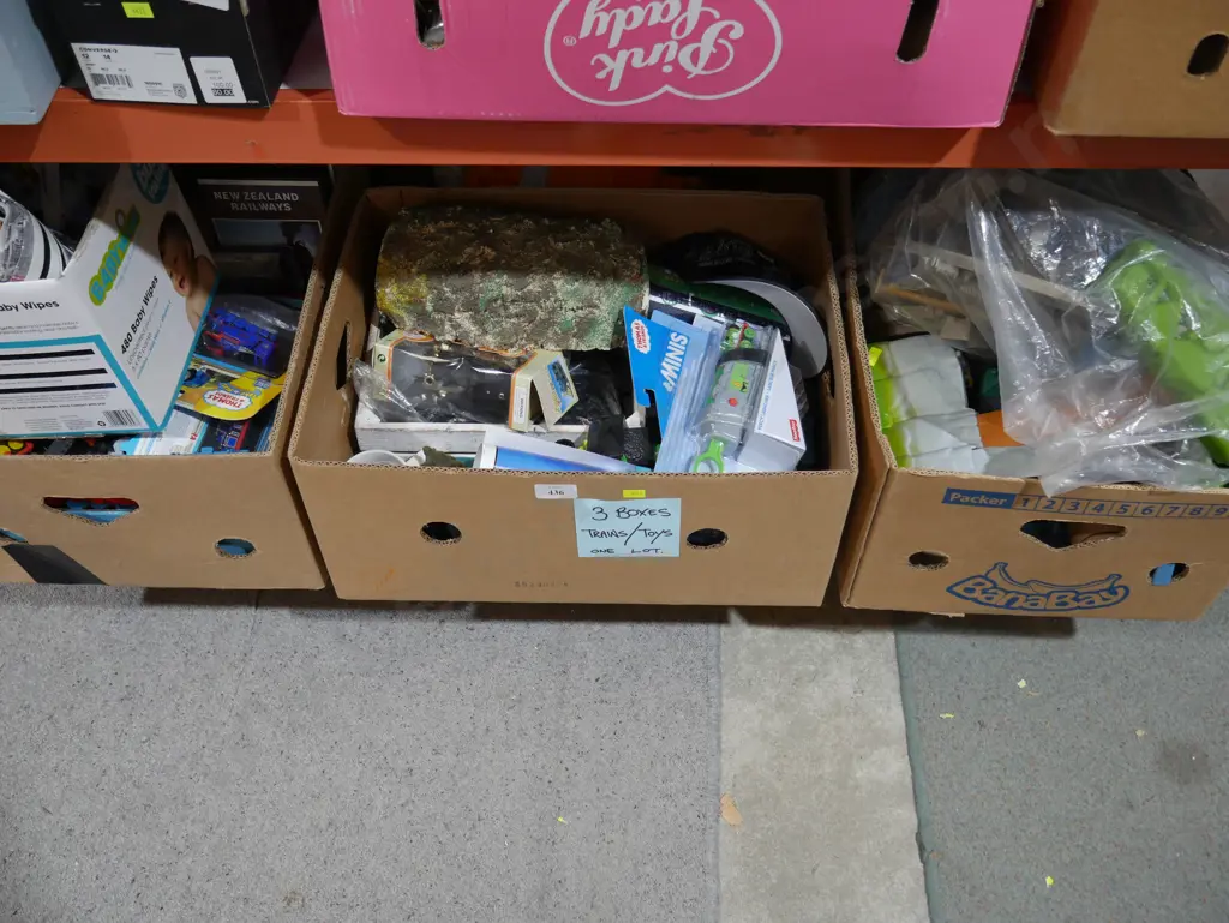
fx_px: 1137
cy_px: 462
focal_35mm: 32
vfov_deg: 44.2
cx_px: 614
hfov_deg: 56.8
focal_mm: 16
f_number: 3.6
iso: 320
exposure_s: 1/60
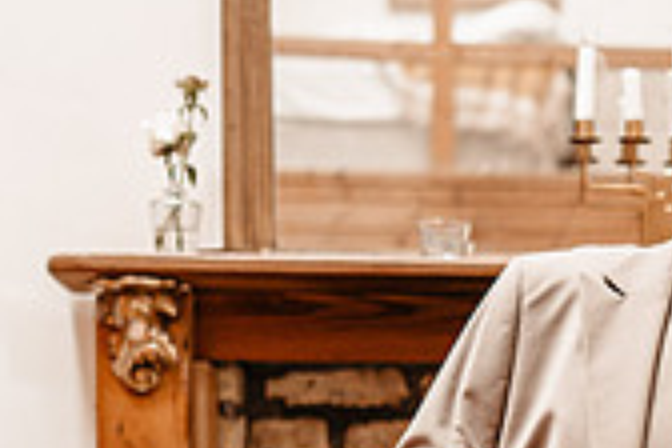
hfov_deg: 16.3
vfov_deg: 11.0
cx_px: 804
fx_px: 2258
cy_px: 606
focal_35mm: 121
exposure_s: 1/200
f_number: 1.4
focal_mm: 35
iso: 250
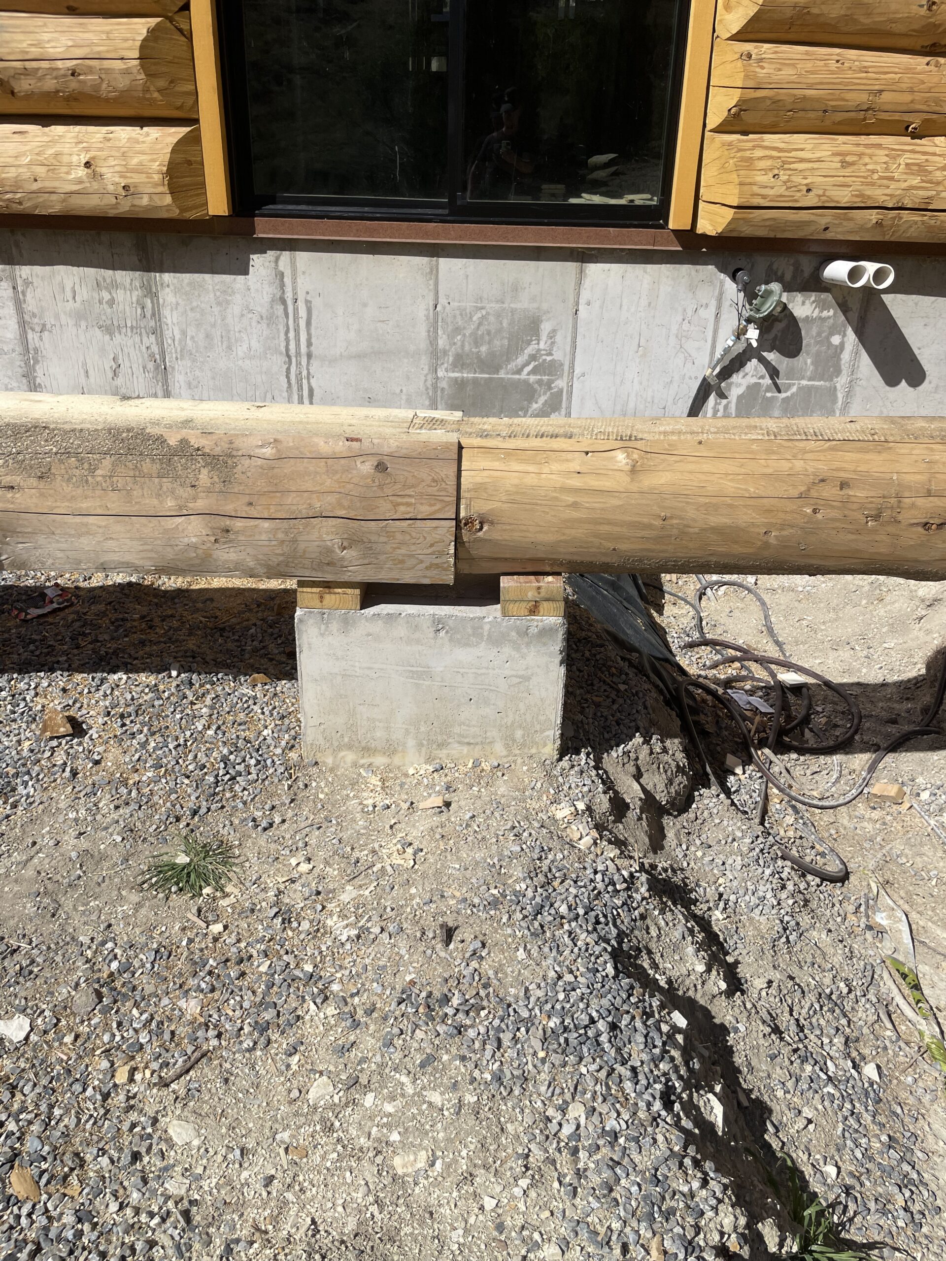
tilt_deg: -26.0
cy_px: 630
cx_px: 473
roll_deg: -3.4
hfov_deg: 53.1
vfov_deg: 67.3
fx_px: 947
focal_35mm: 26
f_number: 1.6
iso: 32
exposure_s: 1/6494
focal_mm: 4.2
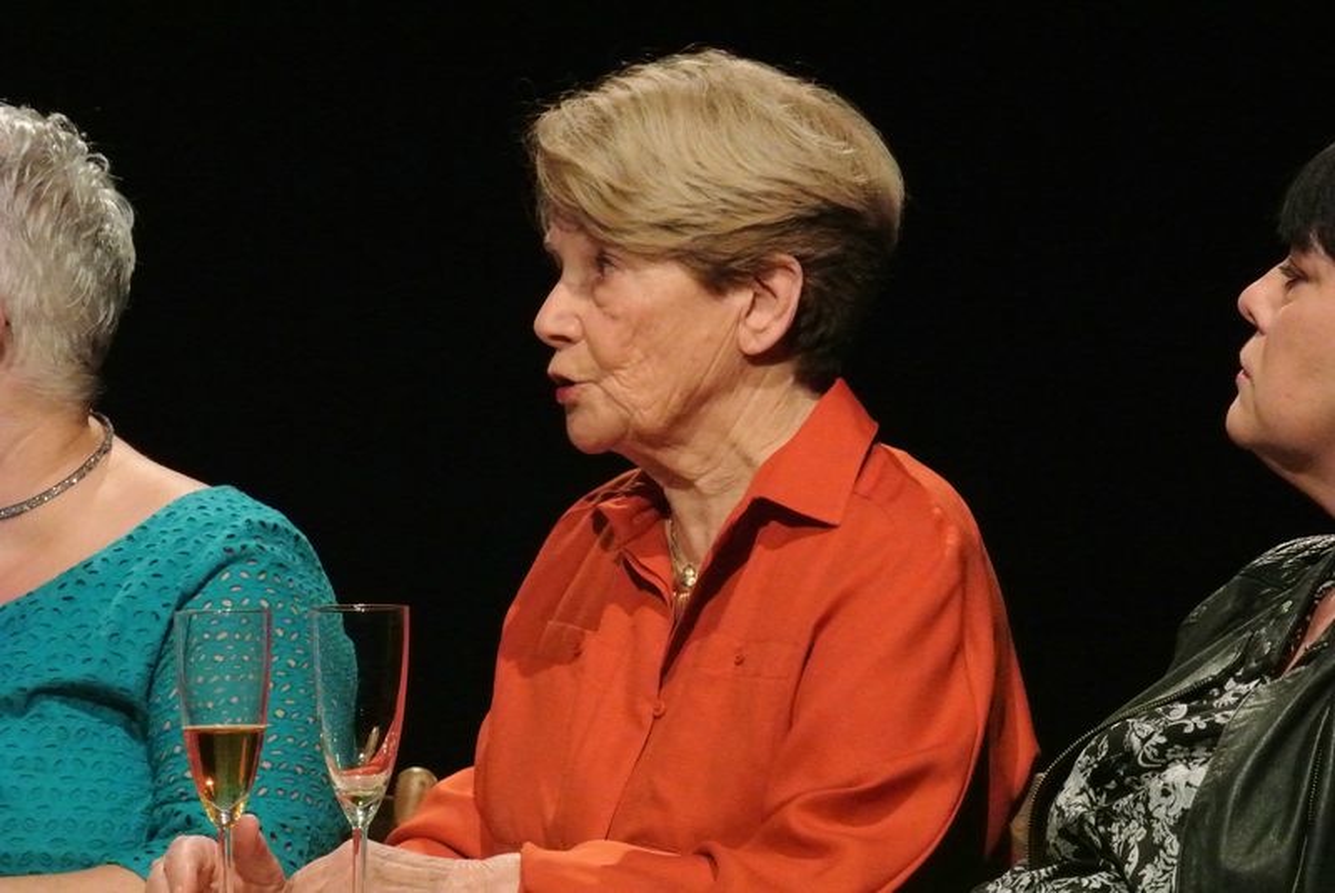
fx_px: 9724
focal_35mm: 262
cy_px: 446
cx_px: 668
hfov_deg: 7.9
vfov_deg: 5.3
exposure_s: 1/80
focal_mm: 97.2
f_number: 7.1
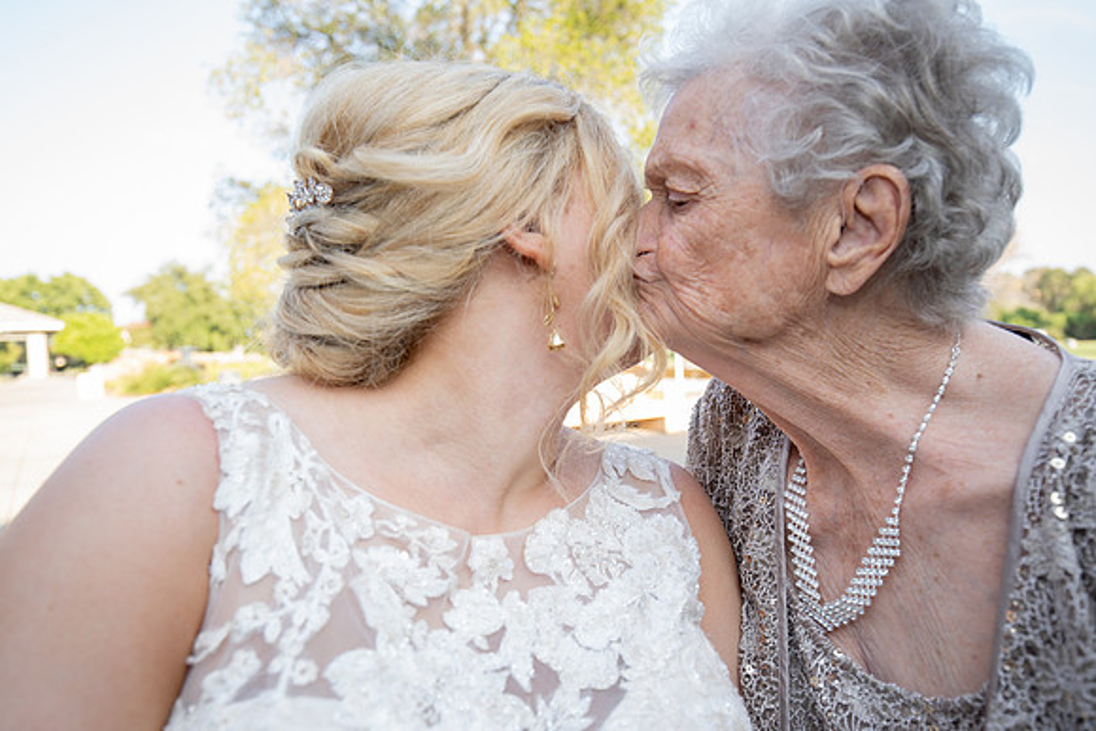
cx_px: 548
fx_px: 731
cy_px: 366
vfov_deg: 53.2
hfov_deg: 73.7
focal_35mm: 24
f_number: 4.5
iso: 160
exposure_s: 1/80
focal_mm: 24
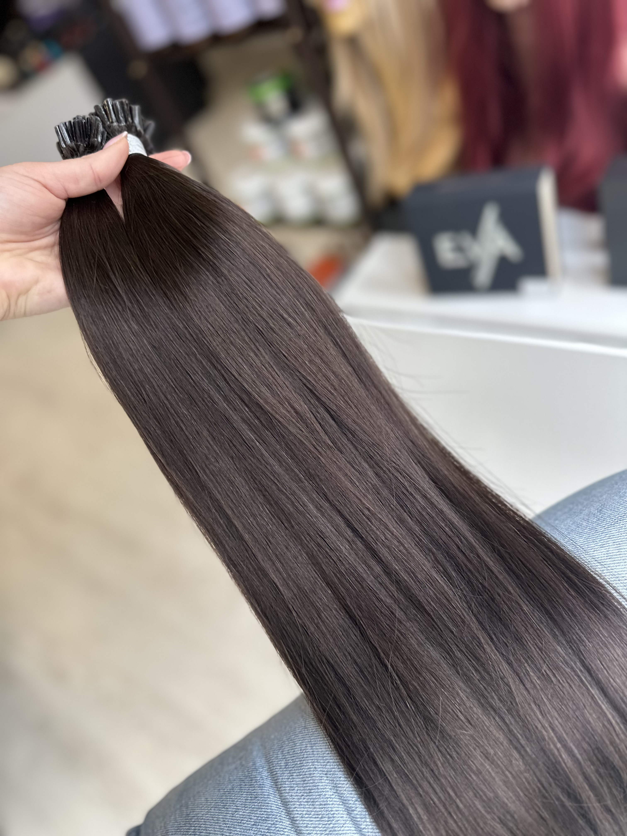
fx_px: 580
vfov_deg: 71.6
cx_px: 314
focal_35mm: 24
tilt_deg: -41.0
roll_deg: +30.1
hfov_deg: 56.8
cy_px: 418
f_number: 1.78
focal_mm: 6.86
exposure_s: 1/100
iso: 100
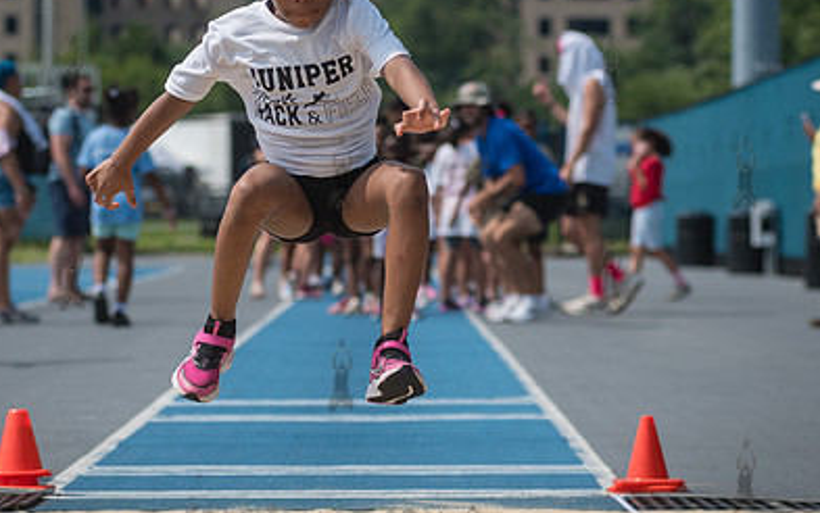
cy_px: 156
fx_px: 4360
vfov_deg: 6.7
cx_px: 276
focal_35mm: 195
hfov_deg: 10.7
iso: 160
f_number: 4
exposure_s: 1/2000
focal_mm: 105
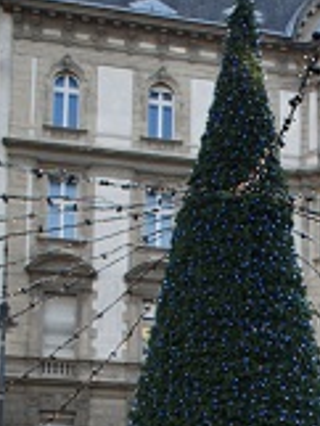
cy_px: 500
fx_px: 1063
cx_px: 383
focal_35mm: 86
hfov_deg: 16.4
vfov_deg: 21.2
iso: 500
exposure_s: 1/250
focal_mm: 21
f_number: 6.3
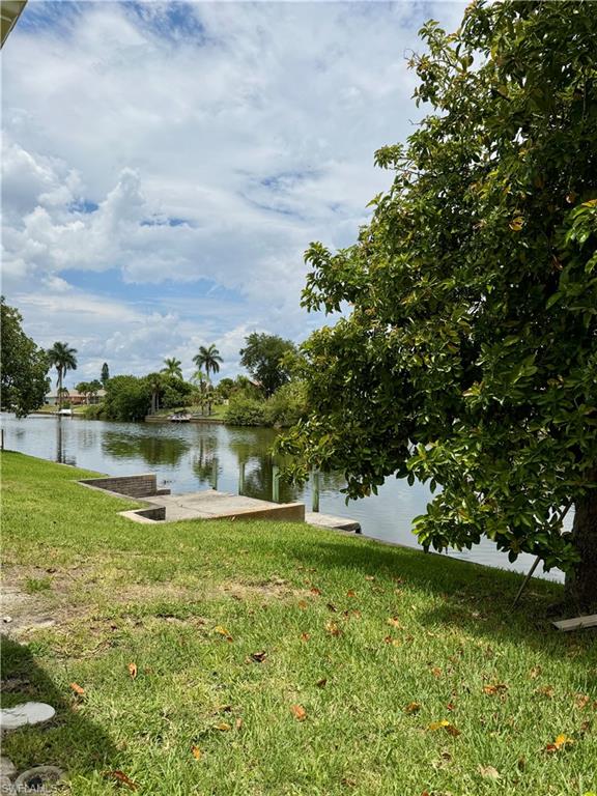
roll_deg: -0.1
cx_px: 298
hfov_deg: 56.8
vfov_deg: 71.6
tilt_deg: +0.6
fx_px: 552
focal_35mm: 24
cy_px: 398
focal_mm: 6.76
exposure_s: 1/11905
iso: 80
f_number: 1.78
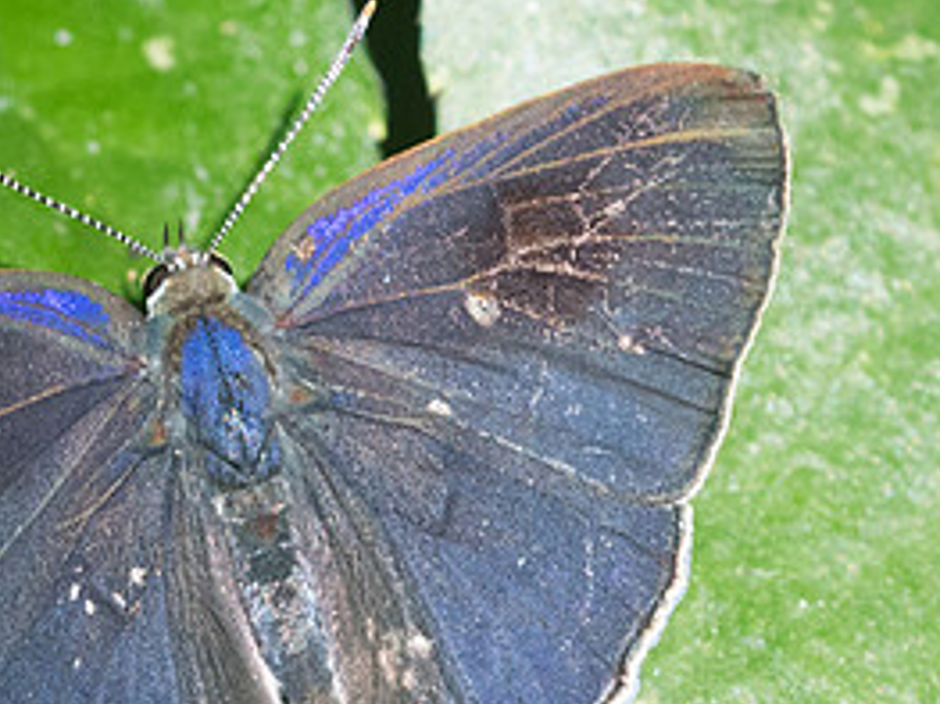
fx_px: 23668
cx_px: 394
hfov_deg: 2.3
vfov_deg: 1.7
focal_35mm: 872
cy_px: 559
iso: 800
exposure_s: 1/500
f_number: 11
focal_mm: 150
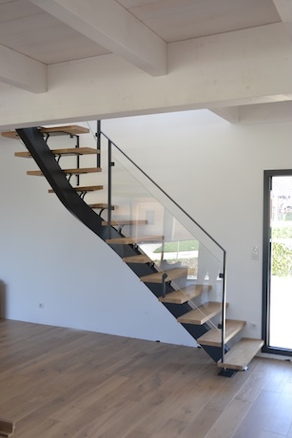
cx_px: 146
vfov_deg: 53.1
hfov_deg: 36.8
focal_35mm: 36
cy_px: 219
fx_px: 438
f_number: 4.5
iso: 400
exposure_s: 1/80
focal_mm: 24
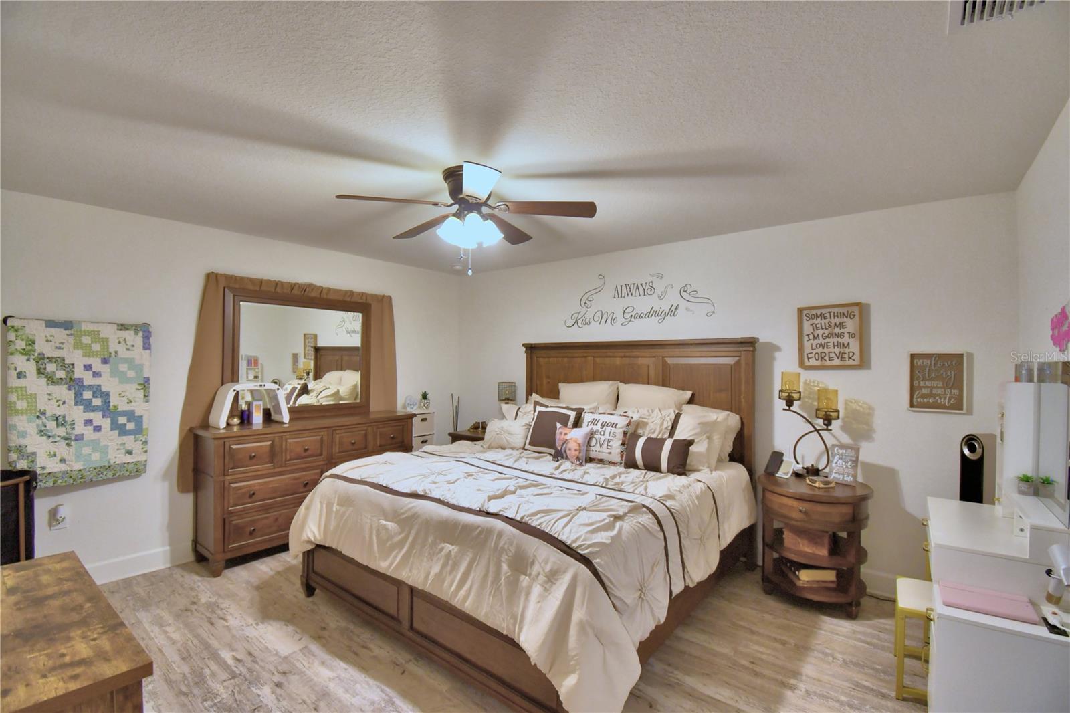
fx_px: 446
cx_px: 535
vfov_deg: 77.3
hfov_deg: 100.4
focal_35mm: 15
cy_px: 356
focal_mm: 10
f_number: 4.5
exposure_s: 1/40
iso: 400
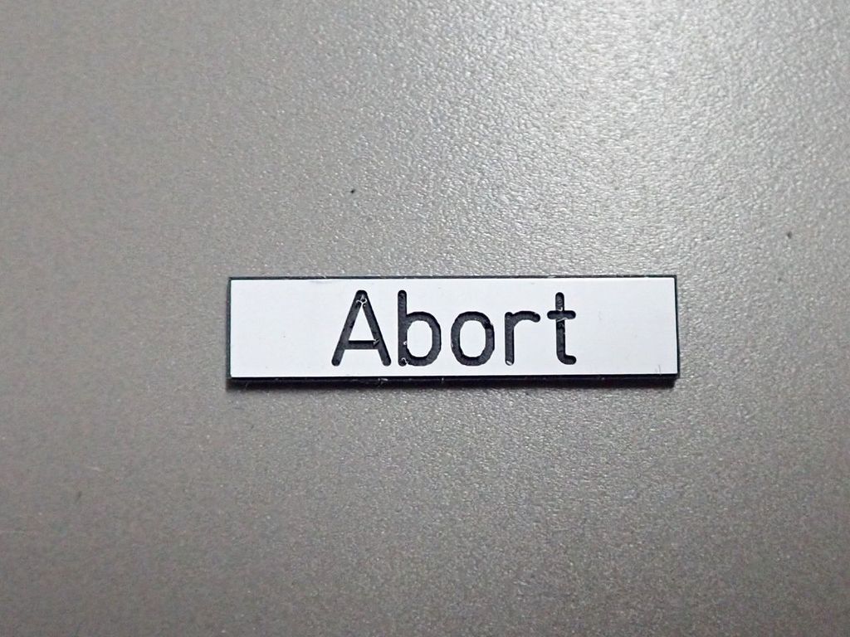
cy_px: 318
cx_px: 425
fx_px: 737
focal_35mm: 30
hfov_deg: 60.0
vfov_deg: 46.8
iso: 640
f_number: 2.3
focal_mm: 5.5
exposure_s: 1/160
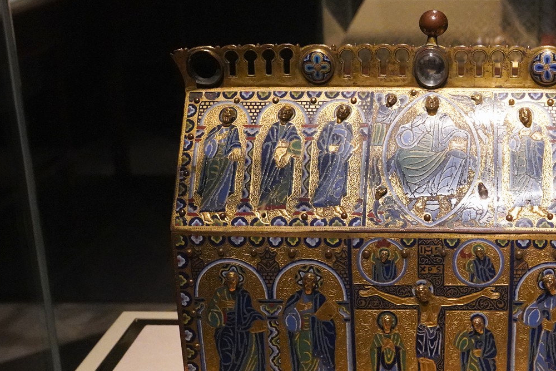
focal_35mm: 60
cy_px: 271
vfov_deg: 22.5
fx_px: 927
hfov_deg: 32.7
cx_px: 419
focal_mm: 30
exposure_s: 1/100
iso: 8000
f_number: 9
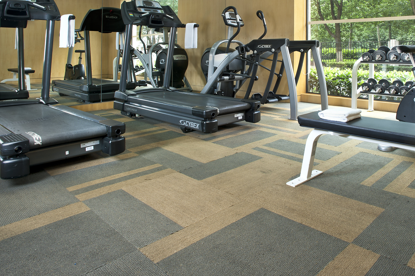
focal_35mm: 27
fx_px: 311
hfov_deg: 66.5
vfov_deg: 46.7
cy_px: 81
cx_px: 257
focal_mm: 18
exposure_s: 1/2.5
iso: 100
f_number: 13
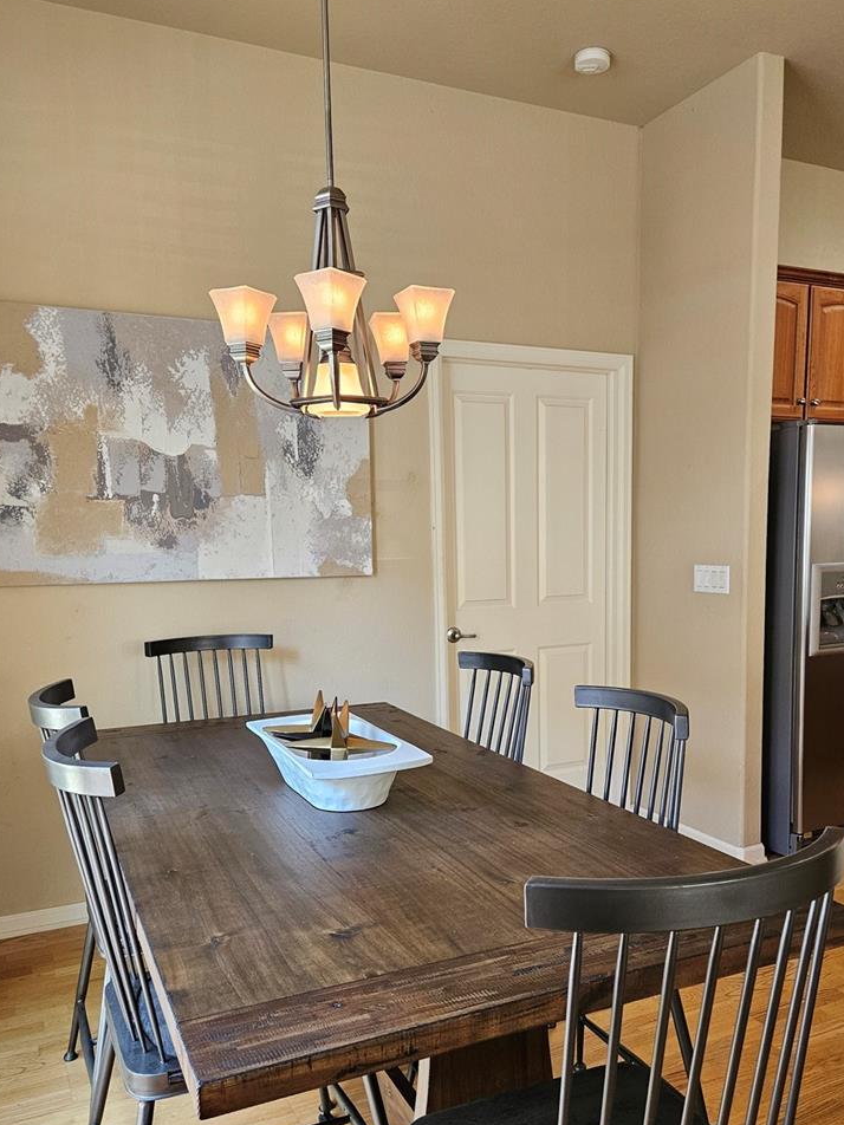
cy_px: 672
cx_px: 478
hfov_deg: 48.1
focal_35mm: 29
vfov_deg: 61.2
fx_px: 943
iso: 200
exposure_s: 1/120
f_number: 1.8
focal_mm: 5.4
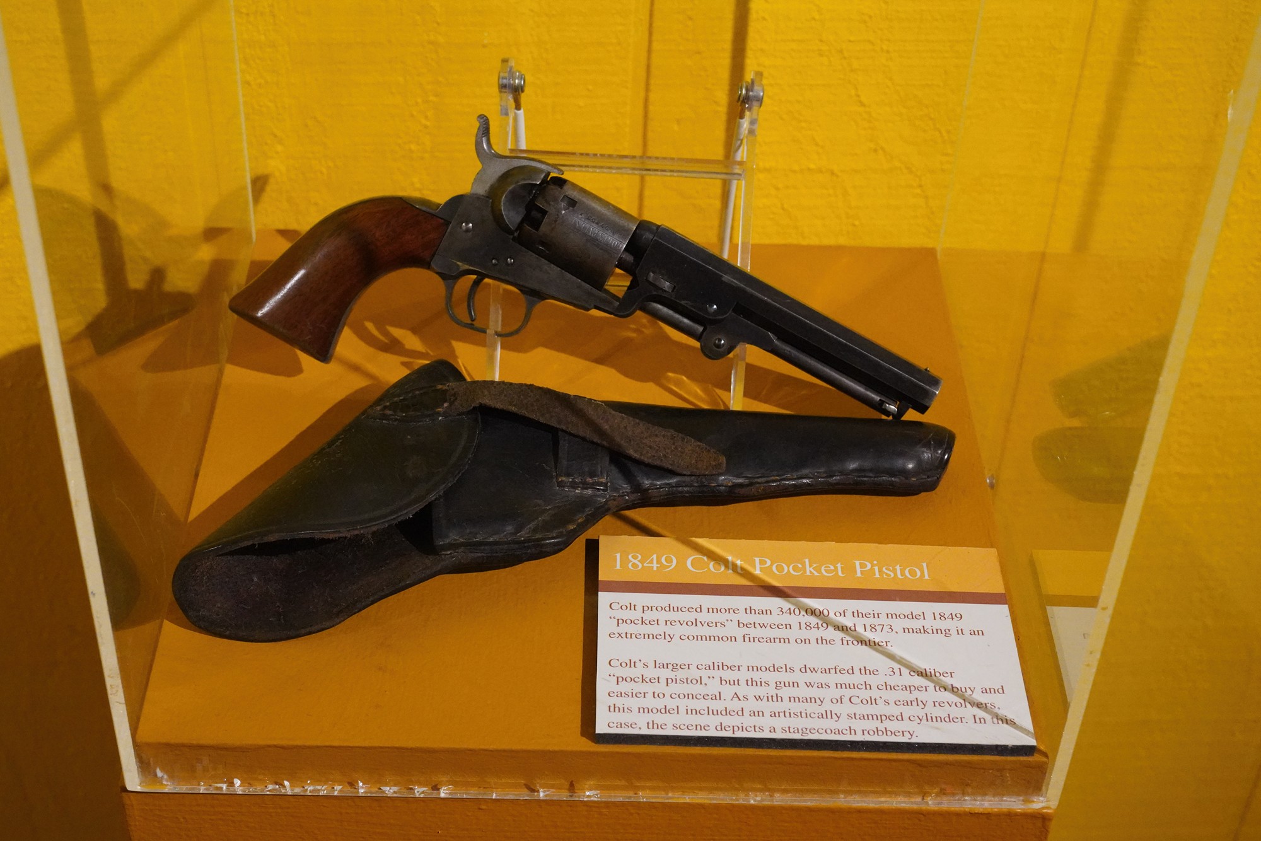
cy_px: 420
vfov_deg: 27.5
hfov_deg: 40.3
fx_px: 1716
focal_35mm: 49
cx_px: 630
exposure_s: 1/100
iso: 10000
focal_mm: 49
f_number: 9
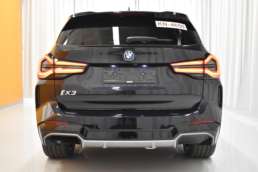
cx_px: 129
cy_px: 86
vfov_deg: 34.2
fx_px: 279
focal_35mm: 39
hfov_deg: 49.6
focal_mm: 26
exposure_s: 1/40
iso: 3200
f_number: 4
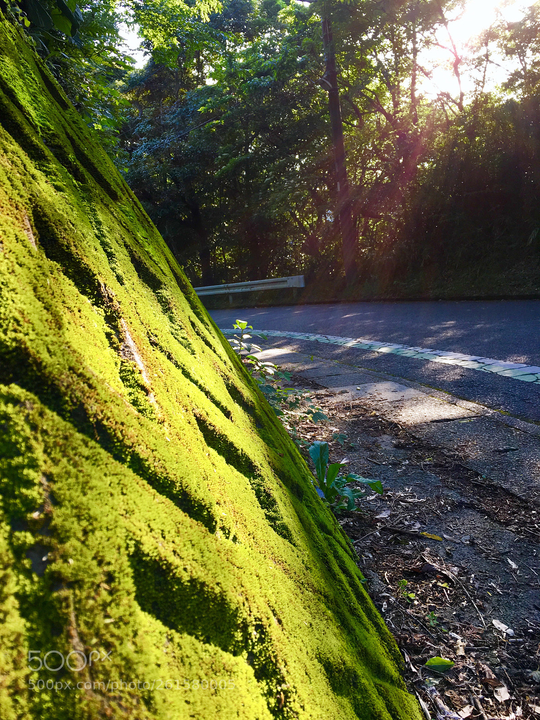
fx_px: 603
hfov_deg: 48.2
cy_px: 360
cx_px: 270
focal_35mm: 29
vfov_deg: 61.7
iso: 32
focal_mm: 4.15
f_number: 2.2
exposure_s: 1/120
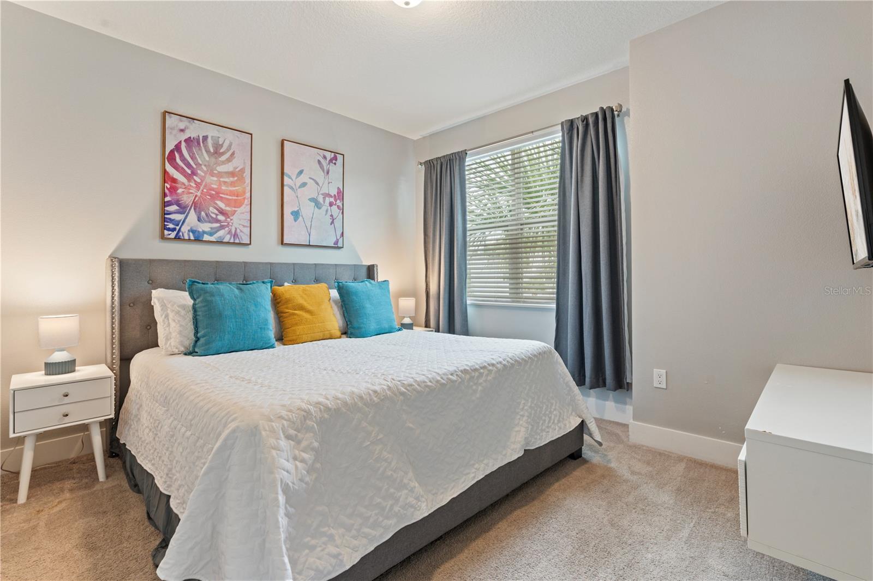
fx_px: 388
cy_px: 290
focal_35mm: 16
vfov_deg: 73.7
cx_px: 436
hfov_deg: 96.7
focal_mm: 16
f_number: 8
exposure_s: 1/2.5
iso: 640
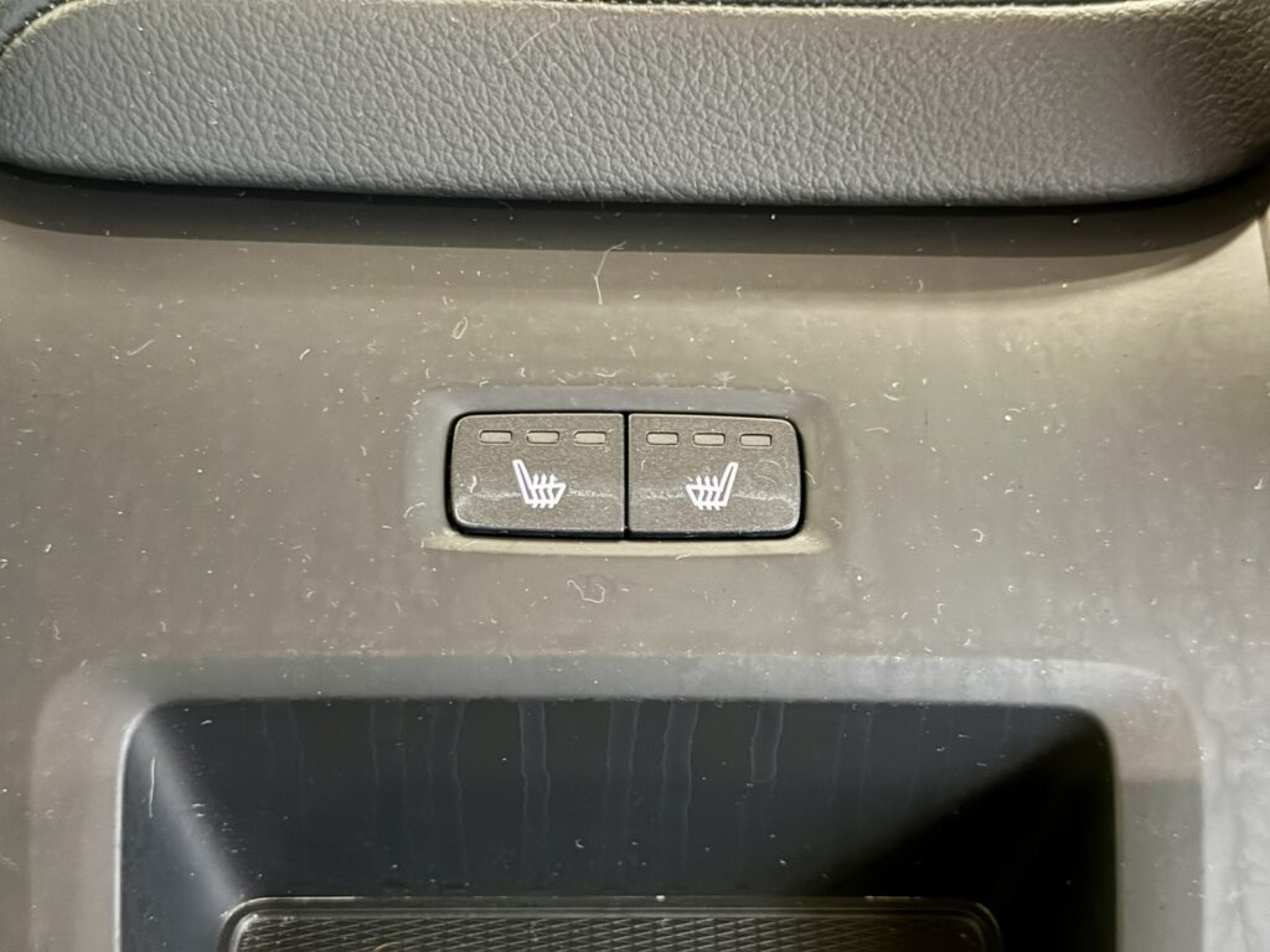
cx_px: 635
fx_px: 1761
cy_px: 476
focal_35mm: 48
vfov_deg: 30.3
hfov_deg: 39.7
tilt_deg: -48.5
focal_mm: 6.76
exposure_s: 1/9
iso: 640
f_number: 1.78
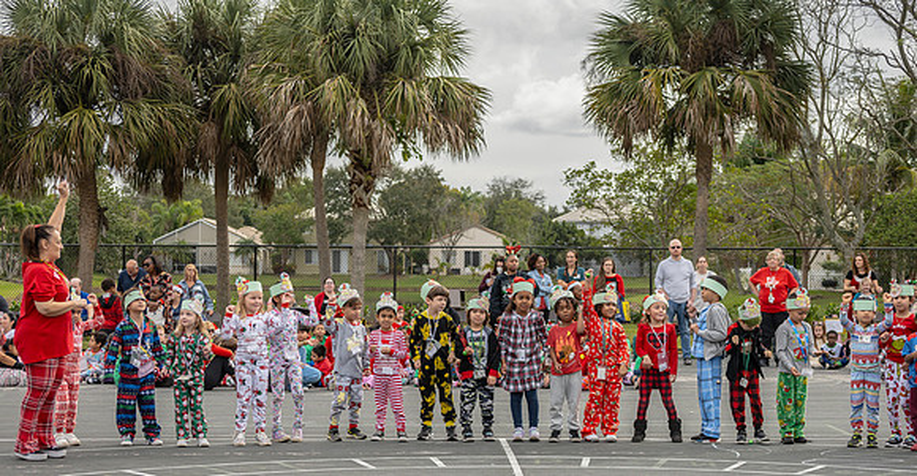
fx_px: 2102
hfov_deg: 24.6
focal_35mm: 88
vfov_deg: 12.9
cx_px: 458
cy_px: 306
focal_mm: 55
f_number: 5.6
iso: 110
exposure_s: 1/250
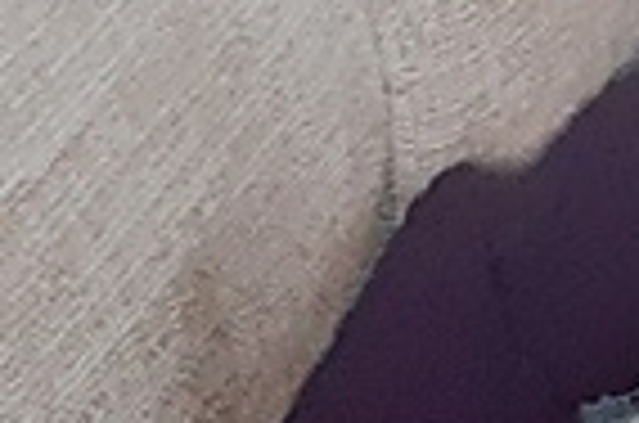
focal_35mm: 127
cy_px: 832
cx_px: 788
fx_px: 2249
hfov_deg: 15.5
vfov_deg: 10.0
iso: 200
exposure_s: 1/30
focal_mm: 3.6
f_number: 1.9
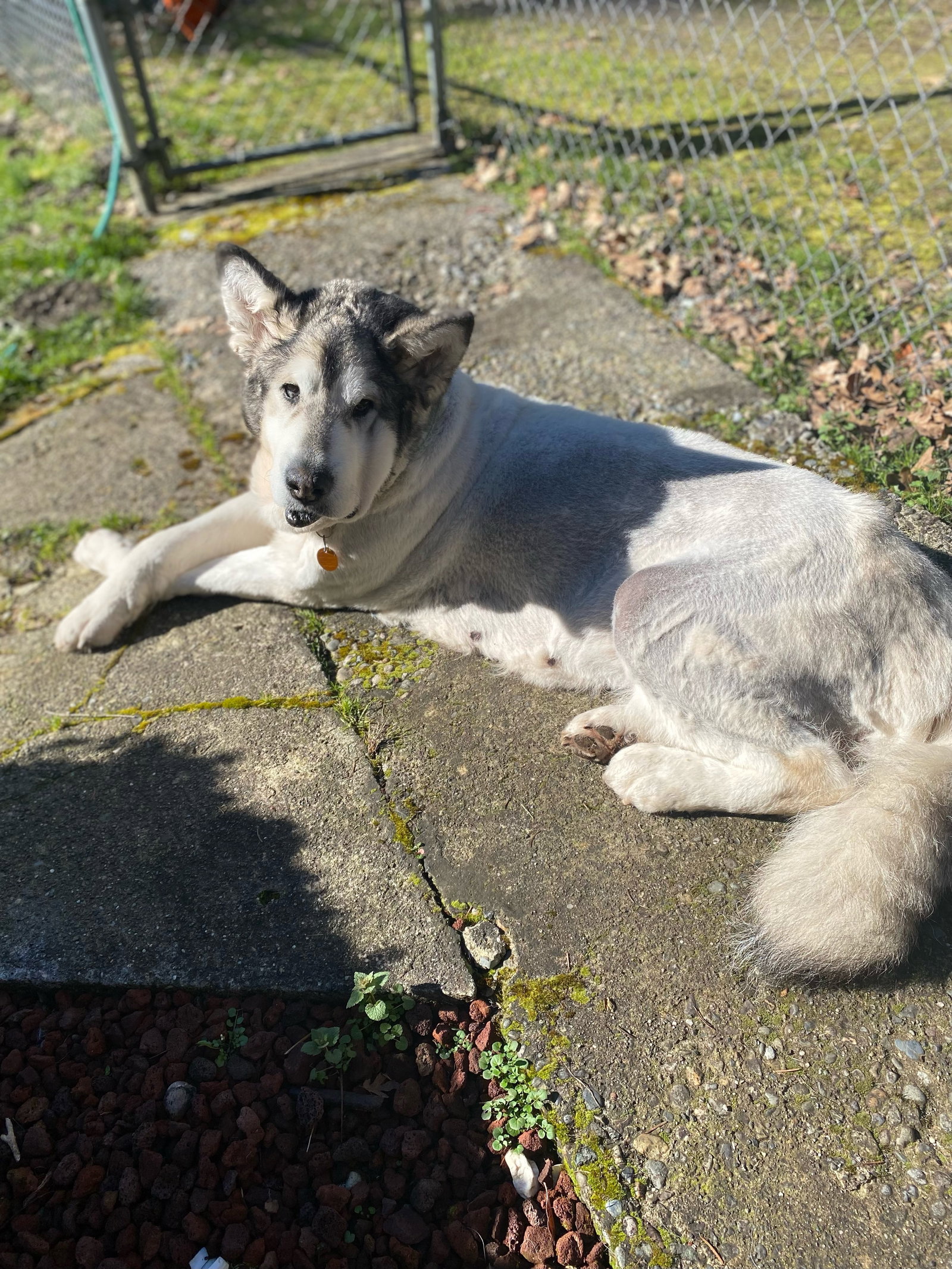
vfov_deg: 67.3
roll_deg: +7.4
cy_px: 634
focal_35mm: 26
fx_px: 953
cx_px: 476
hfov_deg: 53.1
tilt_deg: -40.8
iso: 32
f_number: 1.8
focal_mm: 4.25
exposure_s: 1/1927
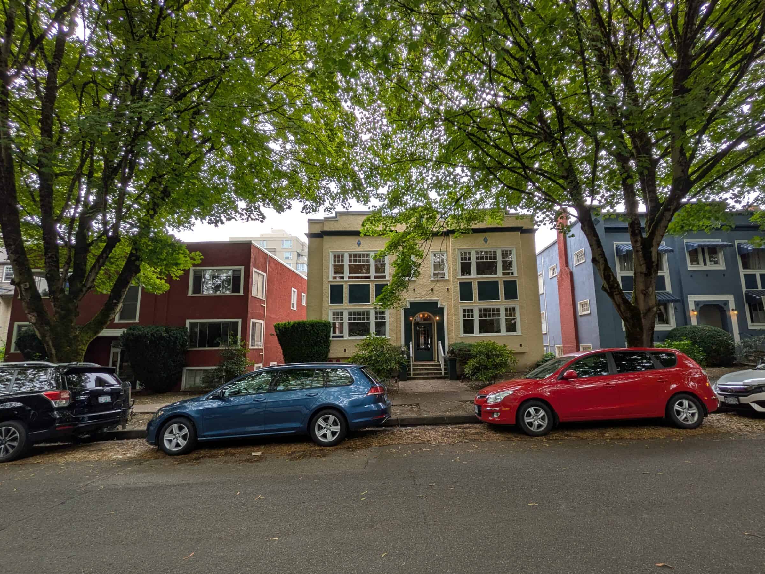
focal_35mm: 15
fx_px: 332
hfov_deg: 98.0
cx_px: 409
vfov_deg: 81.7
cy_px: 301
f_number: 2.2
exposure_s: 1/256
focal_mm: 1.83
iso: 56
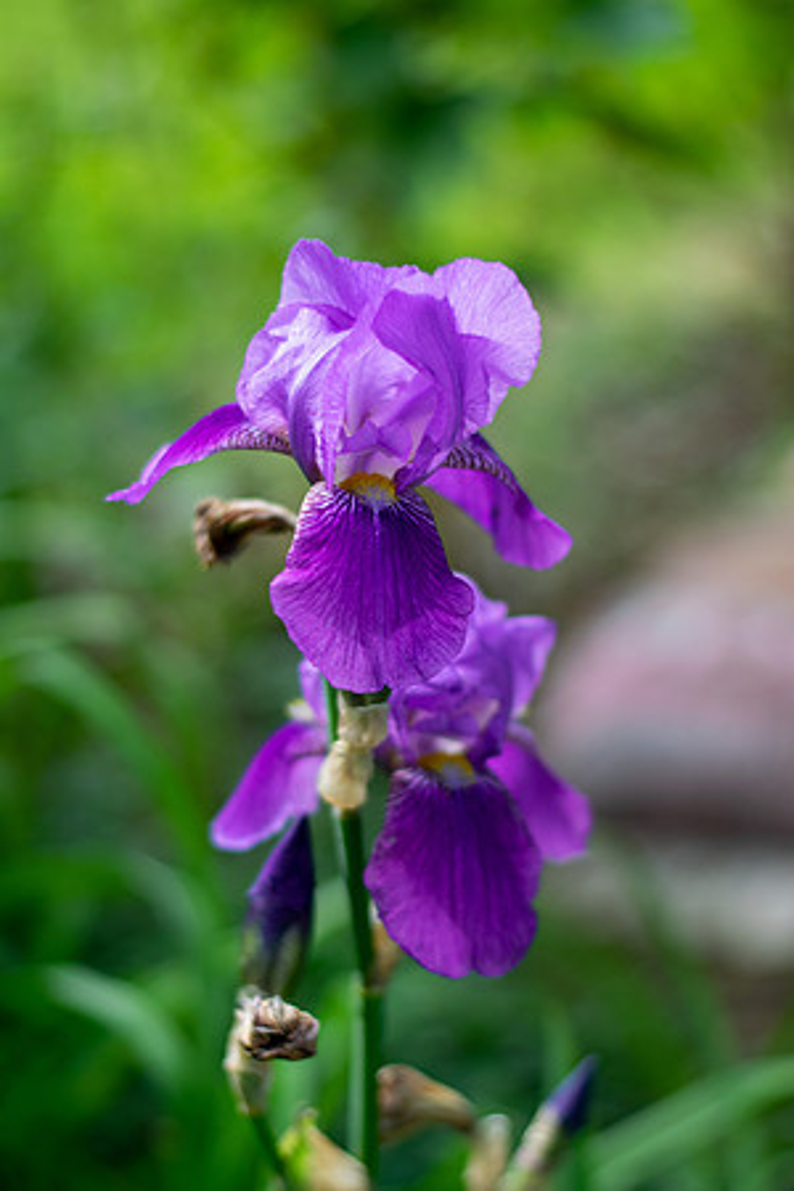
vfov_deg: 27.0
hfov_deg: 18.2
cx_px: 397
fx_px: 2481
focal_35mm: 75
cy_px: 596
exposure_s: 1/1000
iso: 200
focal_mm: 50
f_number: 1.8
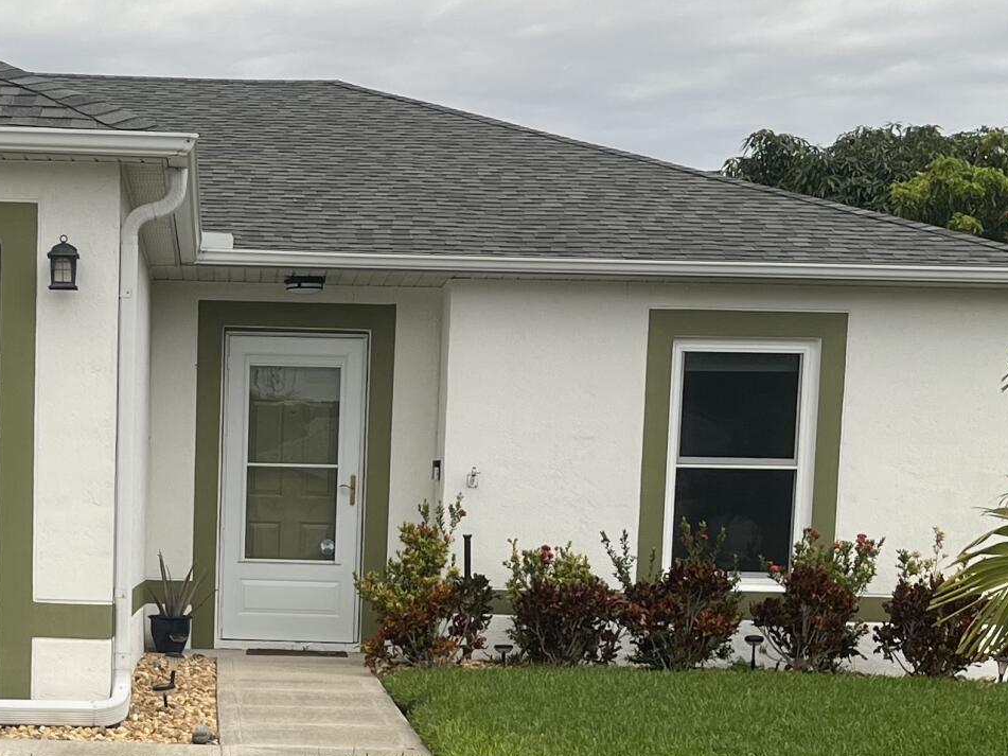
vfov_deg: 17.5
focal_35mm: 82
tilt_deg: -6.4
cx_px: 220
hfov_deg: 23.5
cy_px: 766
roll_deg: -1.2
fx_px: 2387
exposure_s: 1/314
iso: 50
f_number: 1.6
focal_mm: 5.1
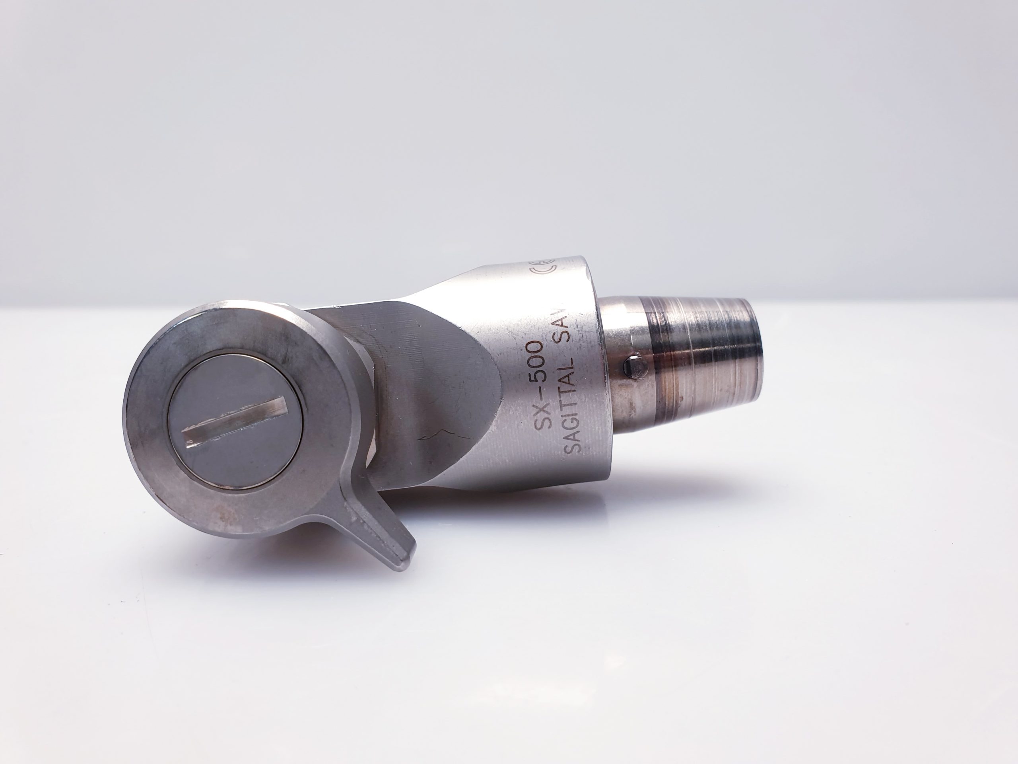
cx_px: 509
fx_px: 765
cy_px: 382
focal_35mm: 26
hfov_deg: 67.3
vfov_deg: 53.1
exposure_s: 1/100
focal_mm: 4.3
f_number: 2.4
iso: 80
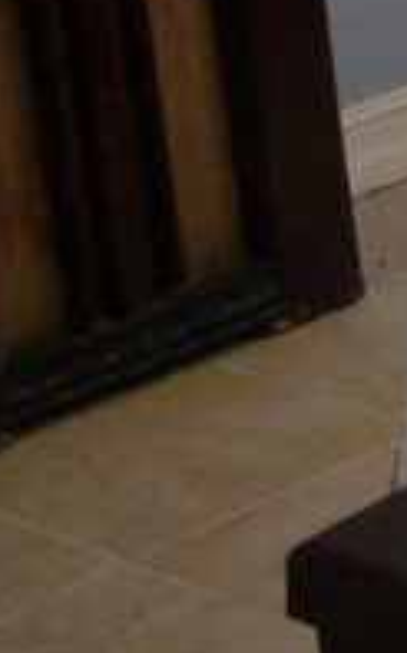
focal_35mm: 198
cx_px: 1079
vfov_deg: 10.3
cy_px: -262
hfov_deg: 6.2
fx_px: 3517
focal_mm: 6.3
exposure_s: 1/60
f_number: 2.8
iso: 160
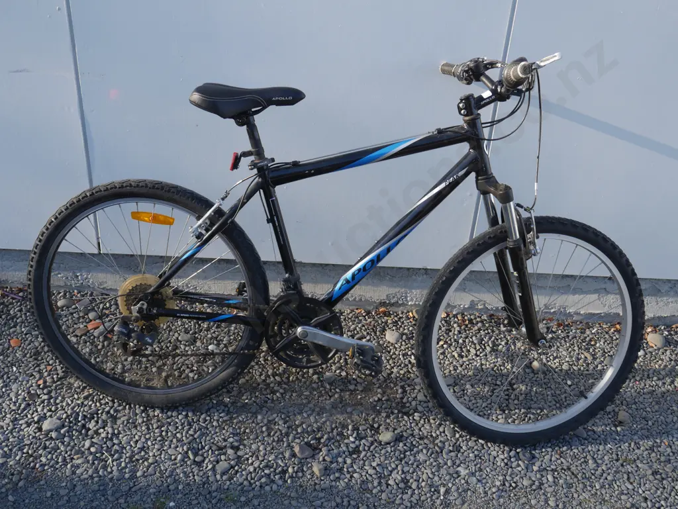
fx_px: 705
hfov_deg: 51.3
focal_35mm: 36
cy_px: 254
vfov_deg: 39.7
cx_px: 339
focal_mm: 18
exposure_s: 1/200
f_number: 5.6
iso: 200
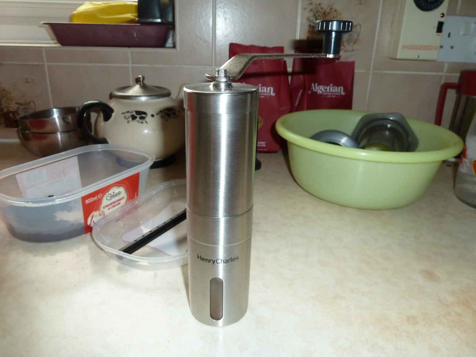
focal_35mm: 25
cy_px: 178
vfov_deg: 54.9
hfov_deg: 69.4
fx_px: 344
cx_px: 238
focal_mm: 4.1
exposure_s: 1/30
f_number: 3.3
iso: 125
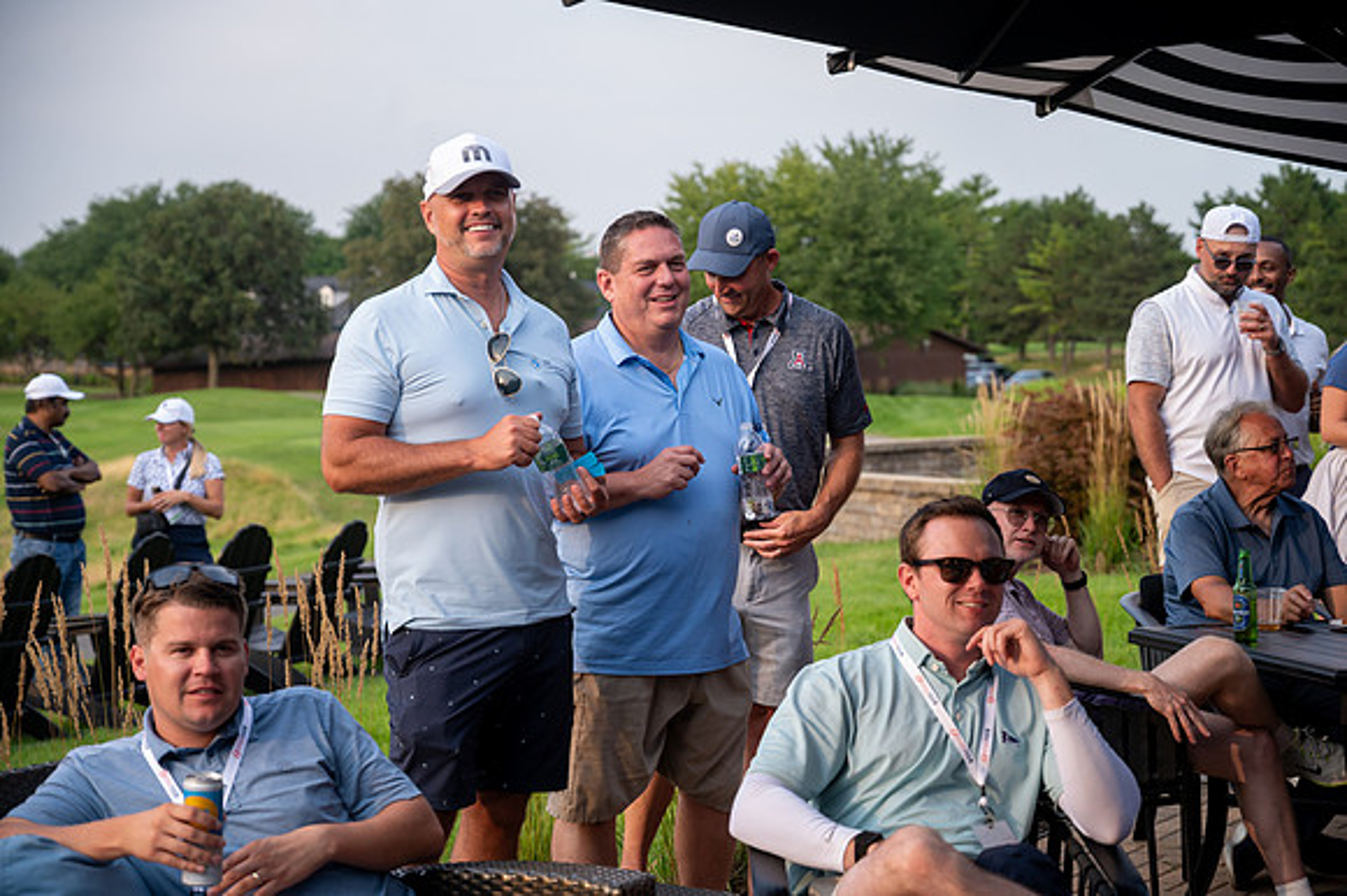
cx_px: 674
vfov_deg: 19.4
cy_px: 448
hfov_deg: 28.9
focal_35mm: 70
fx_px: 2618
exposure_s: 1/640
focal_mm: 70
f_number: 4
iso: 500
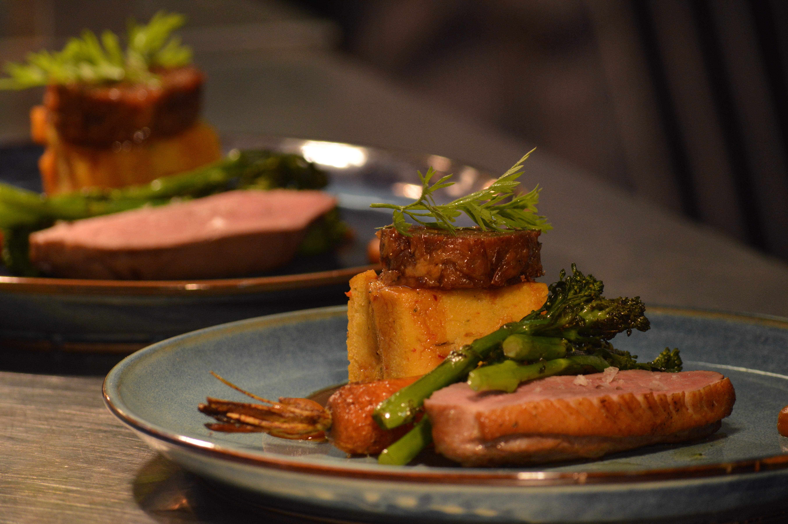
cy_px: 262
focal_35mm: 315
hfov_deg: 6.5
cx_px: 394
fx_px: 6889
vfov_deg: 4.4
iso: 1250
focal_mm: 210
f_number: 5.3
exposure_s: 1/500
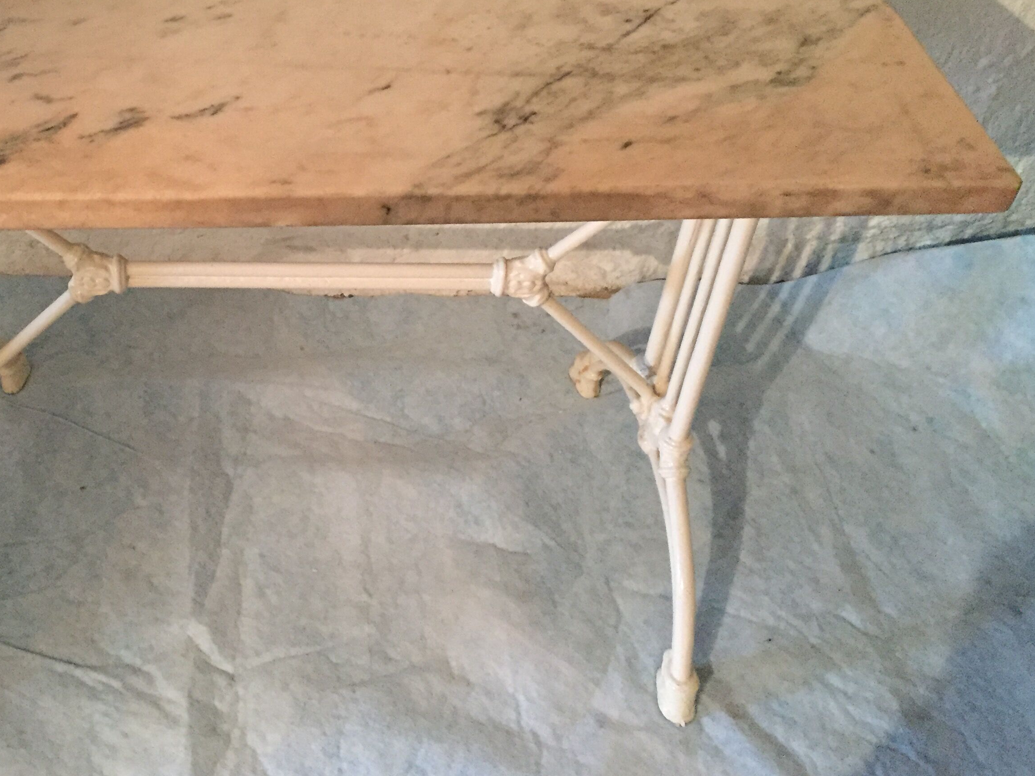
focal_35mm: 41
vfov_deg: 35.0
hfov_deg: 44.9
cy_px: 300
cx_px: 320
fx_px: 1226
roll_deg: -2.9
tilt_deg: -43.2
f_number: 2.2
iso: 320
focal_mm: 4.15
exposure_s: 1/17
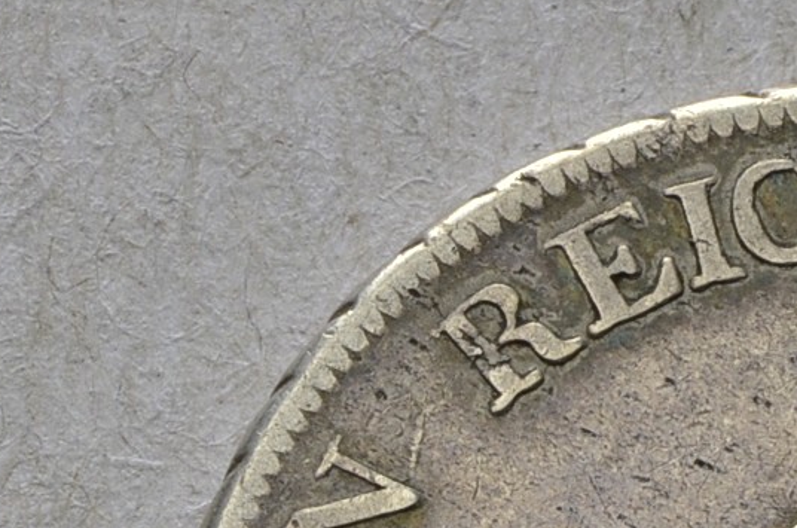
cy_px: 720
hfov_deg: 6.2
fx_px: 7313
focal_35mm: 331
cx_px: 1
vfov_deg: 4.1
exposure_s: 1/250
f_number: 14
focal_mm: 48
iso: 400
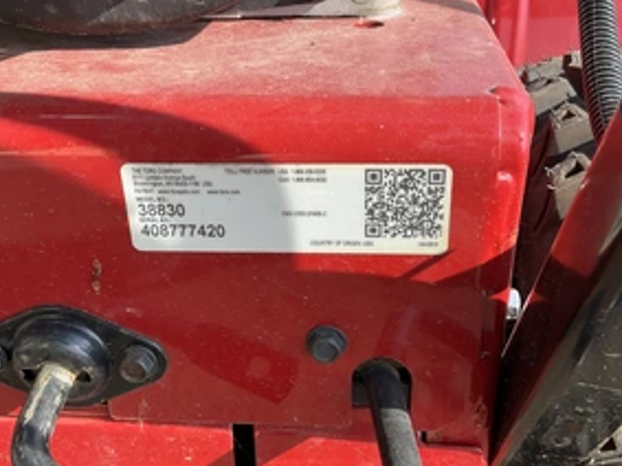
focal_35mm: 41
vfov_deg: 35.1
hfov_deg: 45.8
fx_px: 736
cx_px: 306
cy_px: 229
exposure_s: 1/454
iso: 25
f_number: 1.8
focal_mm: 3
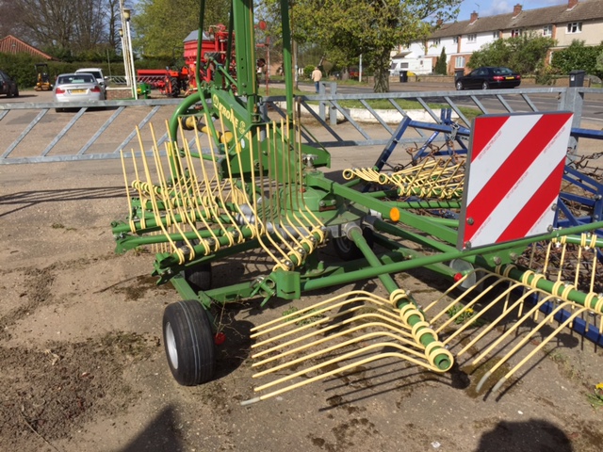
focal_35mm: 29
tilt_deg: -18.0
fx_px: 505
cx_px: 302
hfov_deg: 61.7
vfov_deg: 48.2
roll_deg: -1.2
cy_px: 226
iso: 32
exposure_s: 1/3300
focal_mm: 4.15
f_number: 2.2
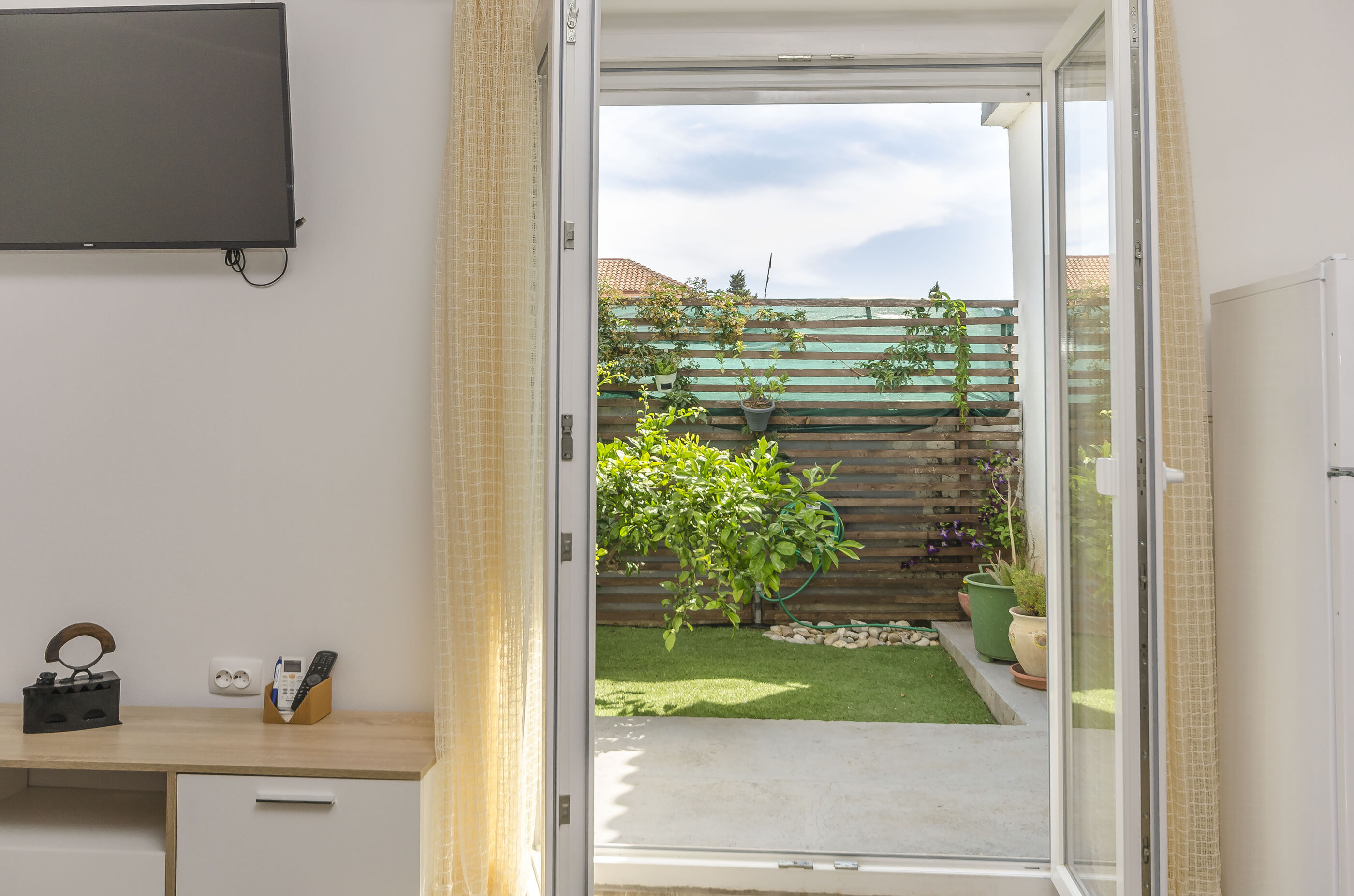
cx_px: 677
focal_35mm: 30
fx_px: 1126
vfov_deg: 43.4
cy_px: 448
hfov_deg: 62.0
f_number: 8
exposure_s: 1/125
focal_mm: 20
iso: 100
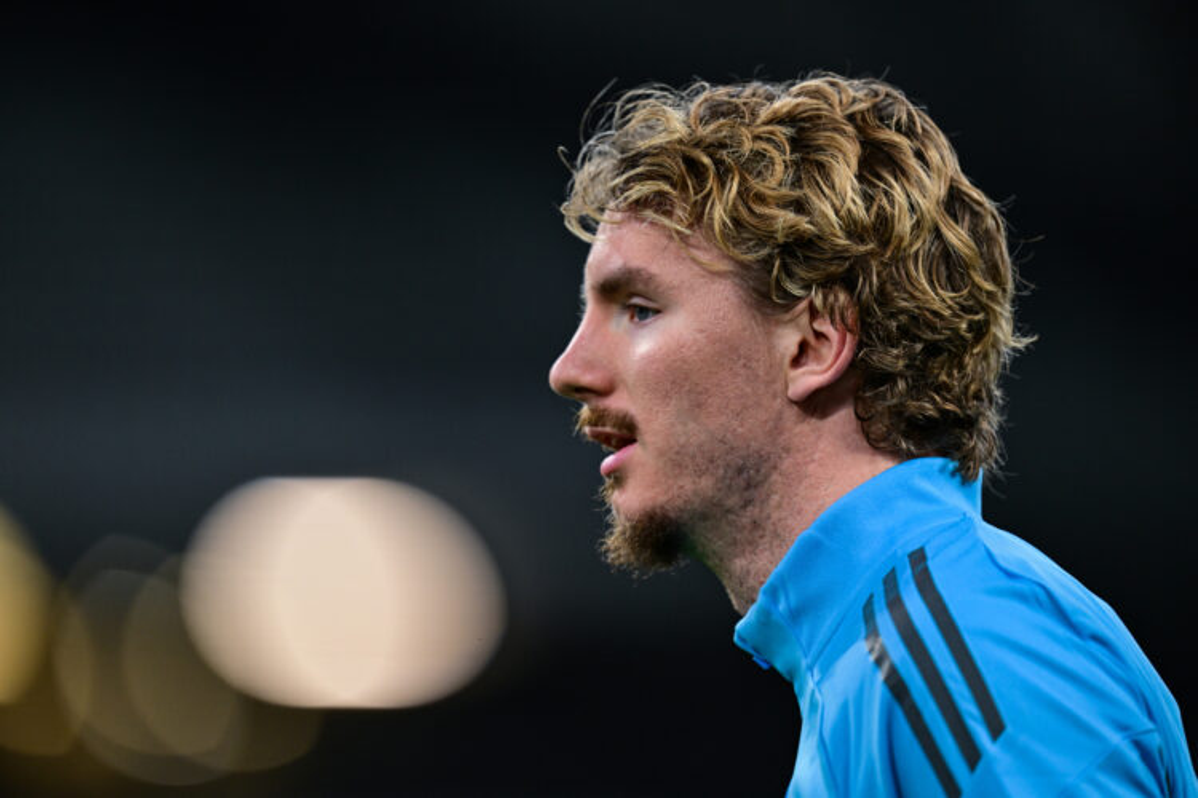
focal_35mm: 400
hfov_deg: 5.2
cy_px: 399
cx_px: 599
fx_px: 13310
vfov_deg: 3.4
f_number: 2.8
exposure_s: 1/1250
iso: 1600
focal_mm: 400
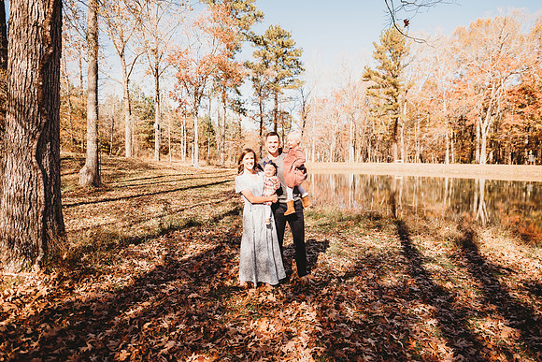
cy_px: 181
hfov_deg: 73.7
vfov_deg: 53.2
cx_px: 271
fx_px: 361
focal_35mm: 24
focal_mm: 24
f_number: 2.8
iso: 100
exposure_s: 1/1600
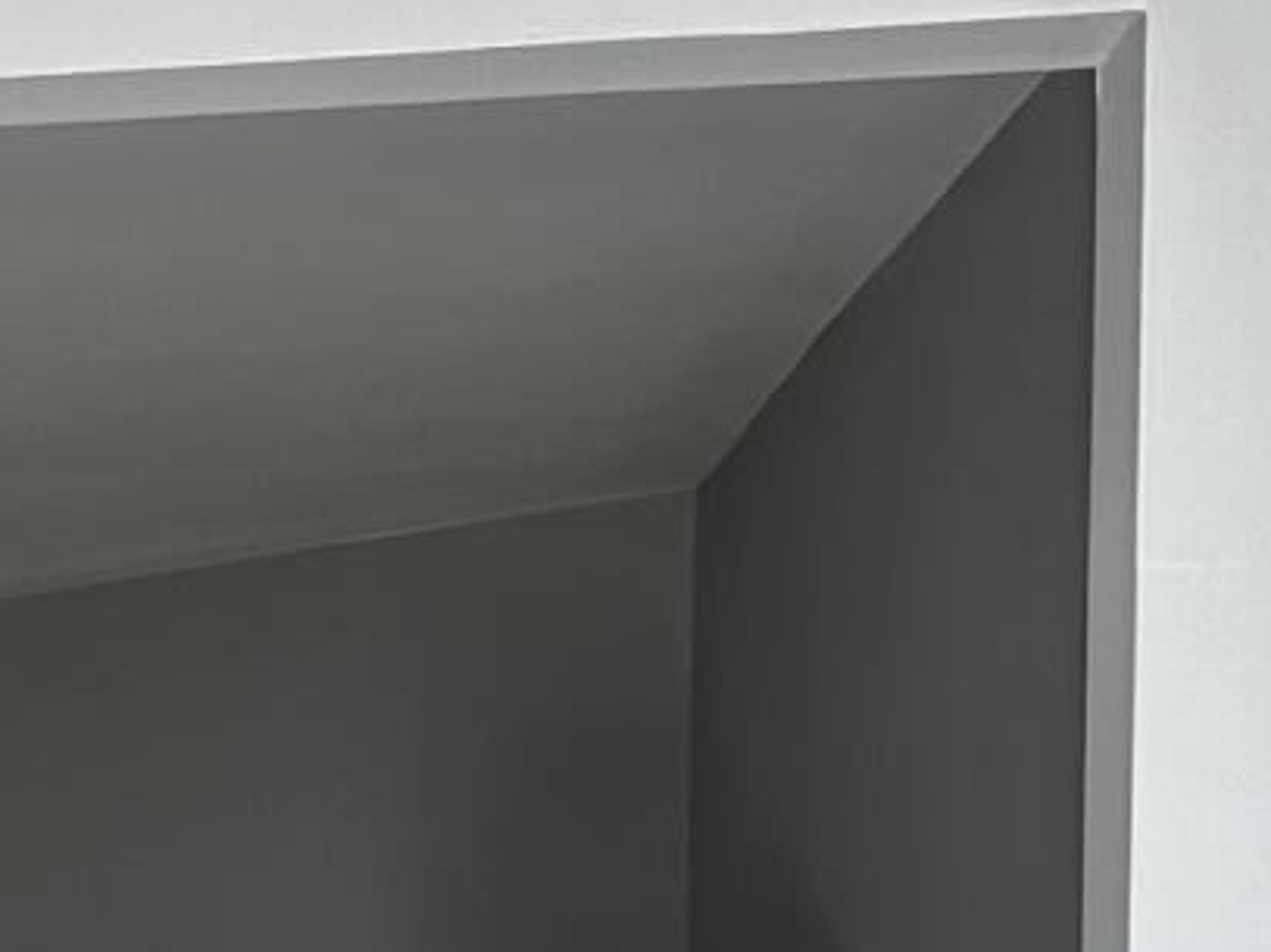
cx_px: -1565
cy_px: 1607
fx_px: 6497
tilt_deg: -1.4
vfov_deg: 8.1
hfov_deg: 10.0
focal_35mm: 177
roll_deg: +0.0
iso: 80
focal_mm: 6.86
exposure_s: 1/225
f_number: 1.78
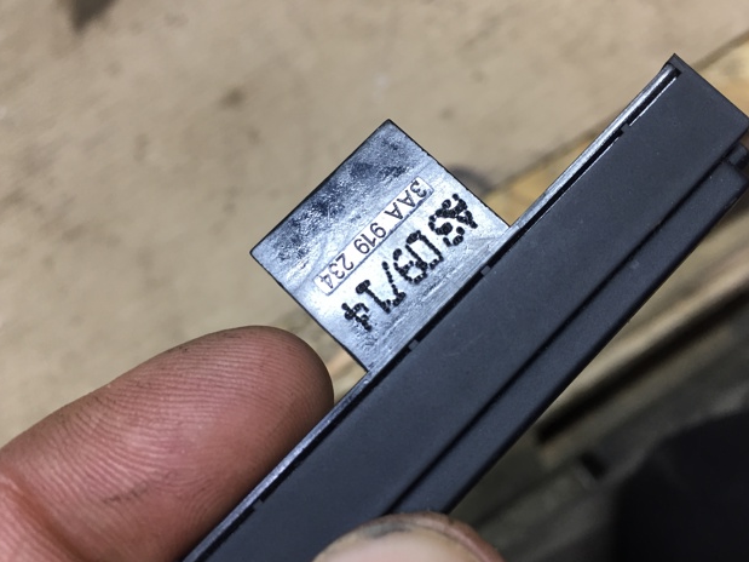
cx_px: 381
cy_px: 281
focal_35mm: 30
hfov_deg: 60.0
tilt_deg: -57.7
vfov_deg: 46.8
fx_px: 649
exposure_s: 1/33
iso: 64
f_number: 2.2
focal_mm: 4.15
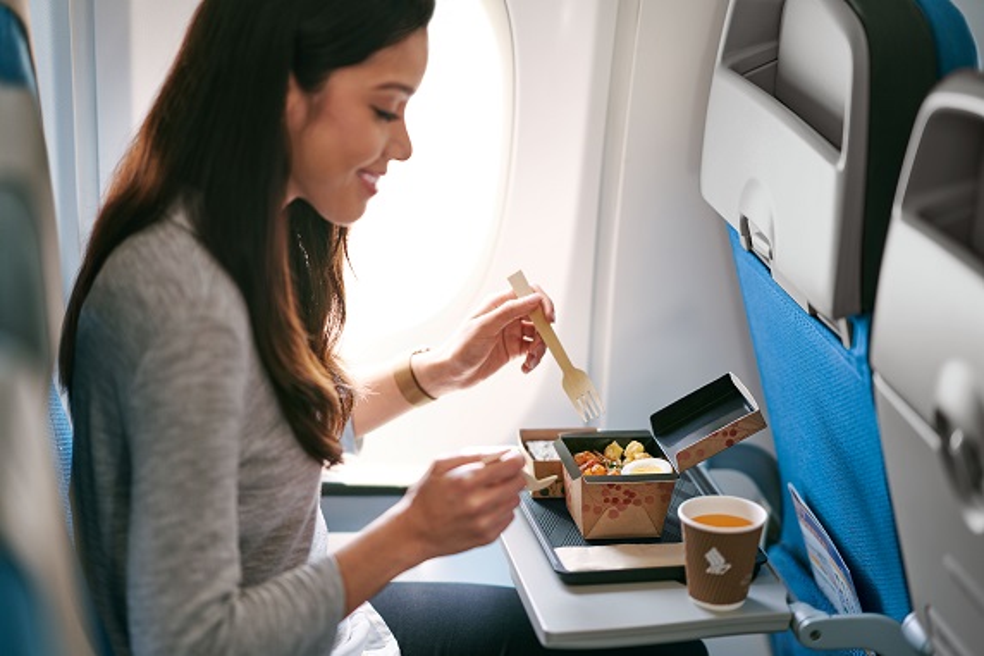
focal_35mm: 85
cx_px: 492
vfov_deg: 16.1
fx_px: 2323
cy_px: 328
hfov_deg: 23.9
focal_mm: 85
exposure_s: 1/200
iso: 160
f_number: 1.4
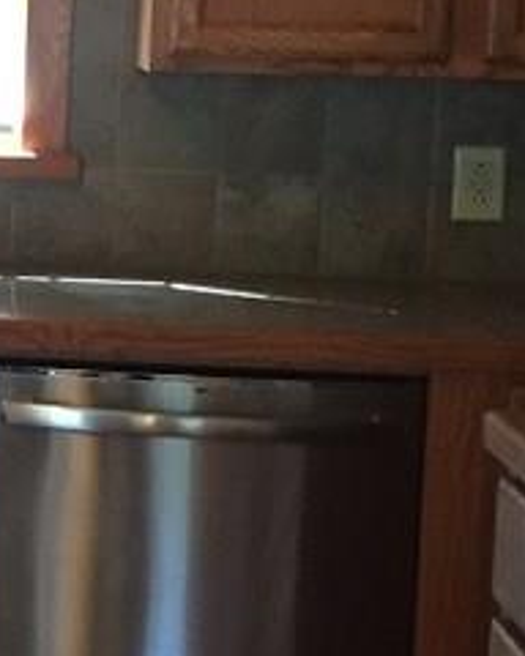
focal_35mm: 121
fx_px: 2350
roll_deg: -1.7
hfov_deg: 11.6
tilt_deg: -6.9
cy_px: 230
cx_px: -470
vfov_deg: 15.9
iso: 250
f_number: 2.2
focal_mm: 4.15
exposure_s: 1/20
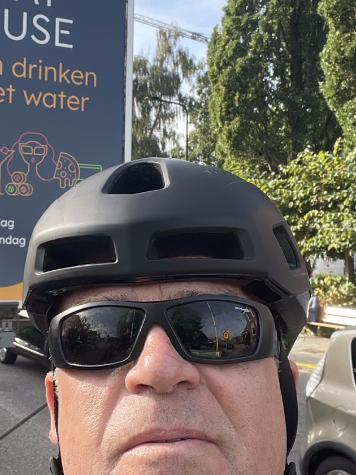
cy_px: 208
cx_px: 92
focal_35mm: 50
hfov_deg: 28.7
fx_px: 686
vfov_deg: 38.1
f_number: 2.2
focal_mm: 2.71
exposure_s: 1/164
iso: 25
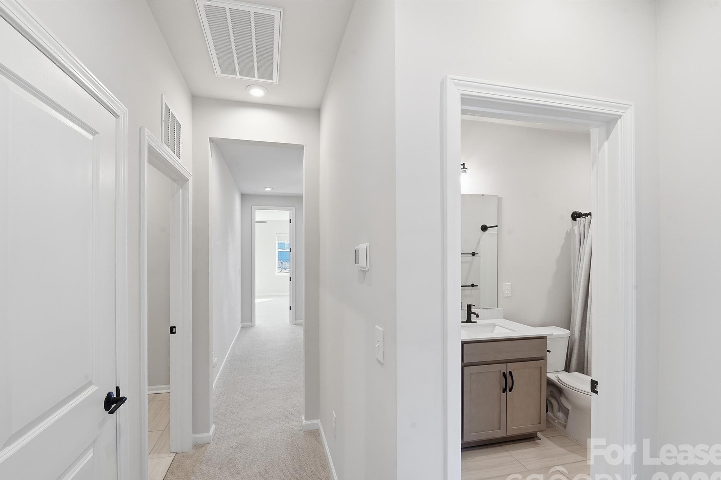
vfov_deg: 77.2
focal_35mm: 15
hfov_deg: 100.3
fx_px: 300
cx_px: 346
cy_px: 255
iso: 400
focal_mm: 14
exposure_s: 1/60
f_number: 11
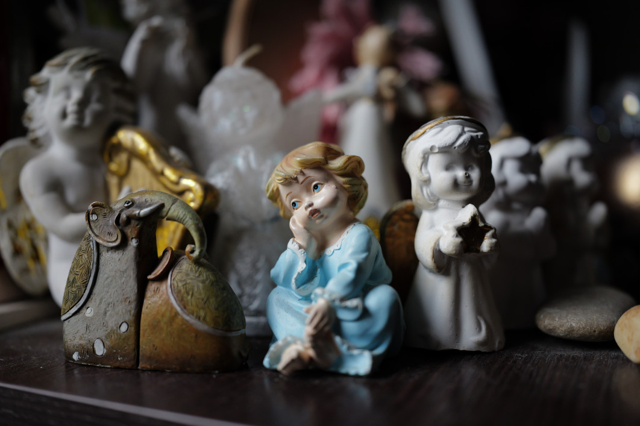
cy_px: 213
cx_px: 320
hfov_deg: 54.5
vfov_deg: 37.8
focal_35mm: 35
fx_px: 622
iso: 1600
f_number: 2
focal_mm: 35
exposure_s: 1/1600
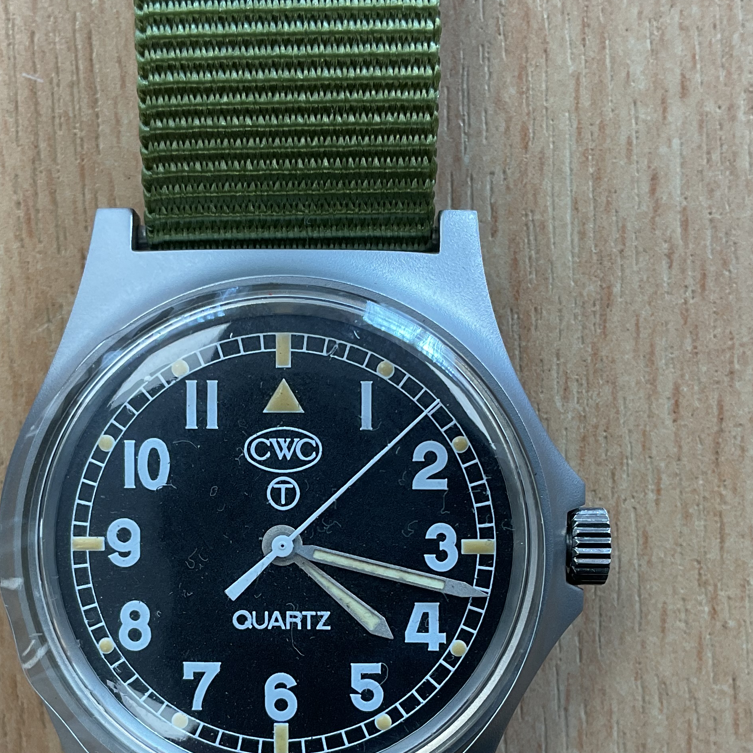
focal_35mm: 55
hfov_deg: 31.0
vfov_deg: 30.7
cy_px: 537
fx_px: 1354
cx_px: 307
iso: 40
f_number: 1.8
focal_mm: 3
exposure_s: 1/120
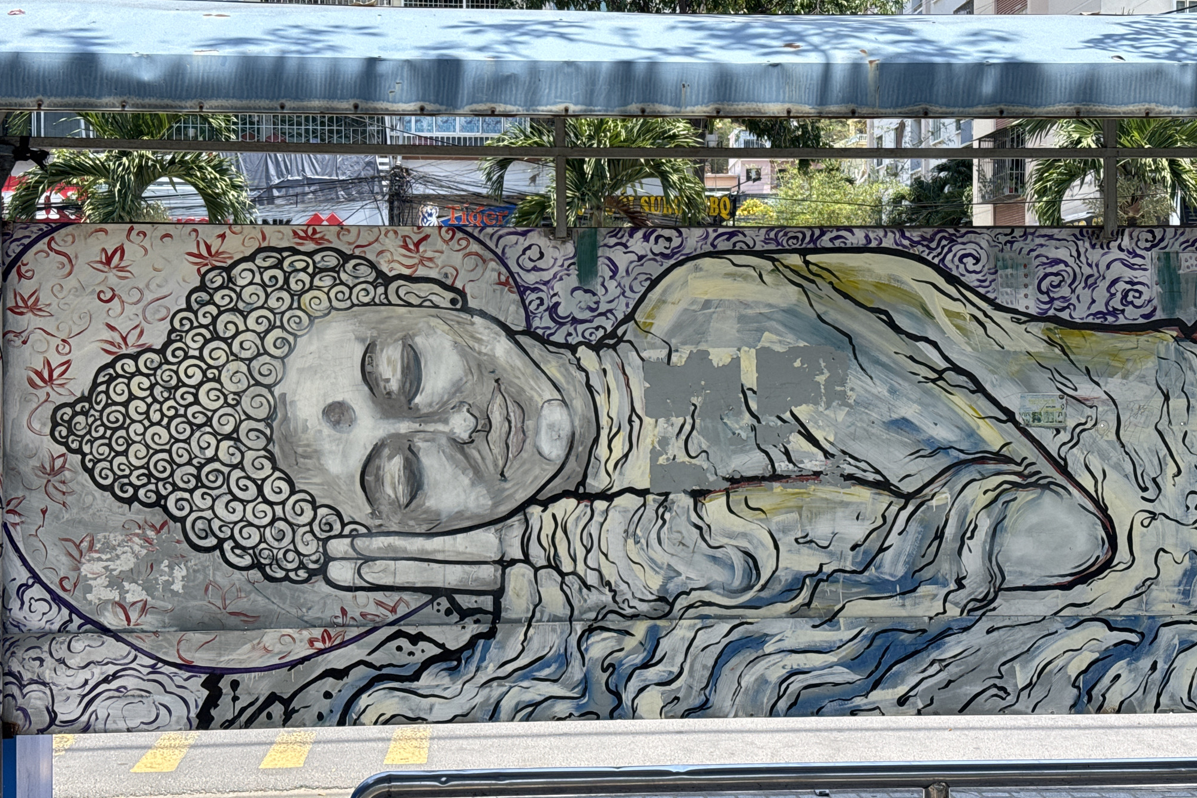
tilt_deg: -0.5
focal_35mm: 50
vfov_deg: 27.0
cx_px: 598
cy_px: 356
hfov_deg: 39.6
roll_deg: +0.5
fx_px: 1662
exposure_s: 1/1724
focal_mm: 6.76
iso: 64
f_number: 1.78
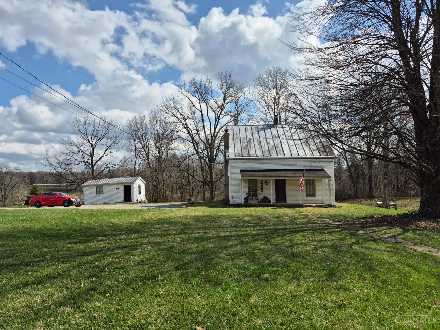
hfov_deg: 73.9
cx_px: 220
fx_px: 292
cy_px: 165
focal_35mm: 23
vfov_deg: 58.9
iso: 25
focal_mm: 5.4
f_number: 1.8
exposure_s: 1/2648
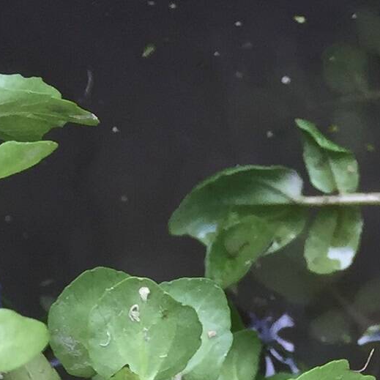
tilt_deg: -79.1
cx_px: 378
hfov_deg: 11.9
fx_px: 1801
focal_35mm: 145
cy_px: 970
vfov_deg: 10.2
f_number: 2.2
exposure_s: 1/120
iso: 32
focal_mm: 4.15
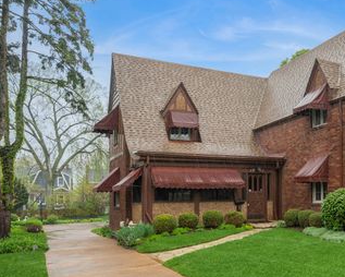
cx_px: 254
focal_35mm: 34
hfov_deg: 50.9
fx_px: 347
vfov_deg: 43.2
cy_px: 113
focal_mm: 23
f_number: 8
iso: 1000
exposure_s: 1/100
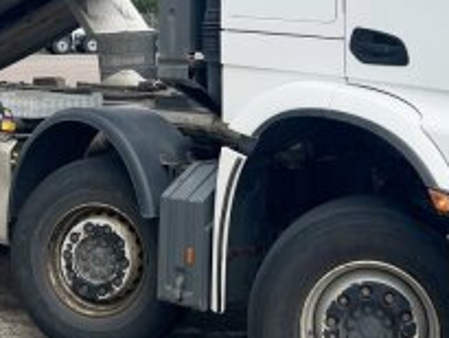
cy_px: -42
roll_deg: +0.7
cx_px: 265
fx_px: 1051
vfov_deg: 17.6
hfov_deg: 24.1
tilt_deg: +3.8
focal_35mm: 81
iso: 50
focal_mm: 5.7
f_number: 1.5
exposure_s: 1/3831
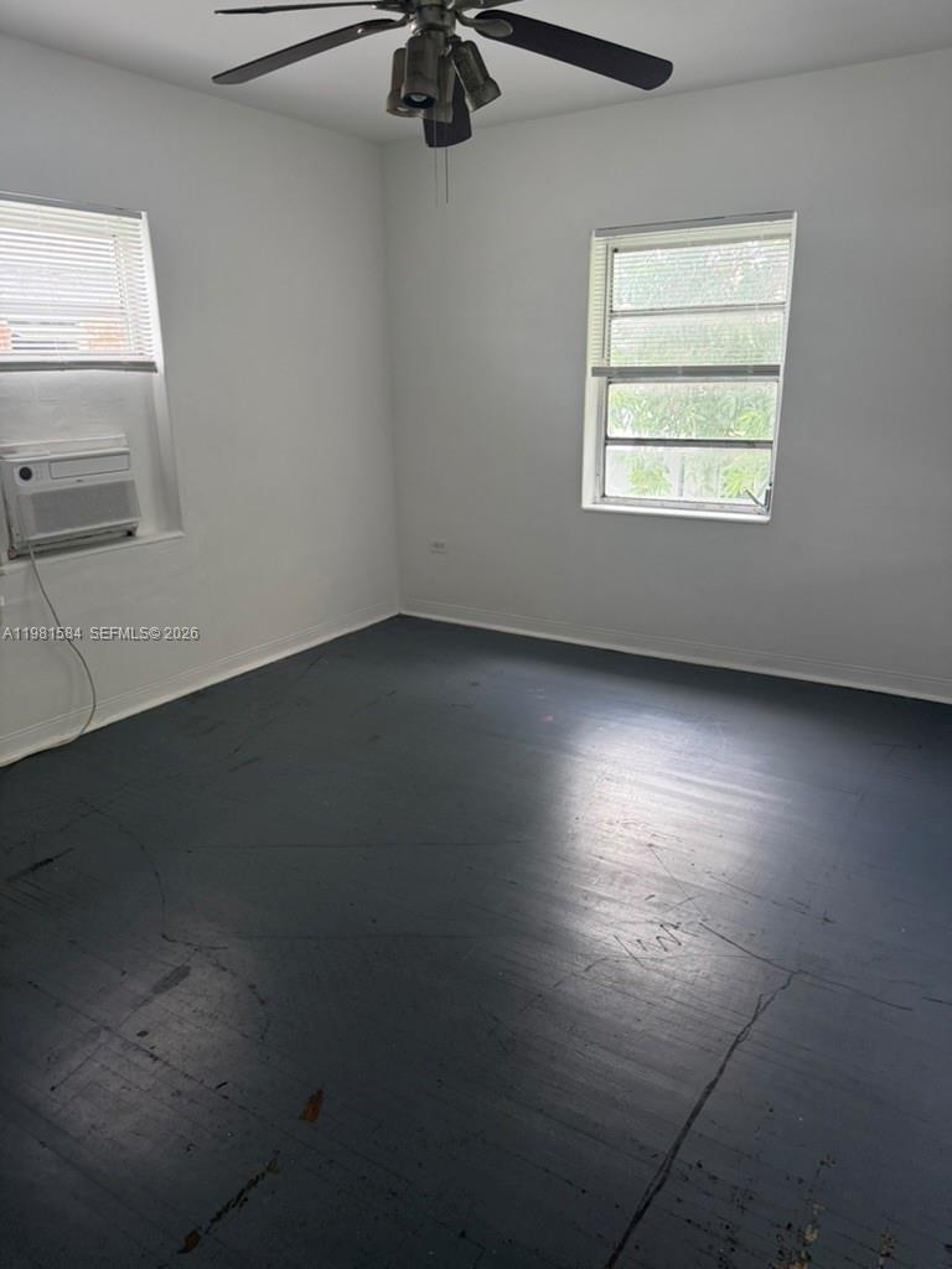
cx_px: 476
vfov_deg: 71.6
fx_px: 880
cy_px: 634
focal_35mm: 24
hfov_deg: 56.8
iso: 200
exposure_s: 1/155
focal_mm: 6.76
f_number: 1.78
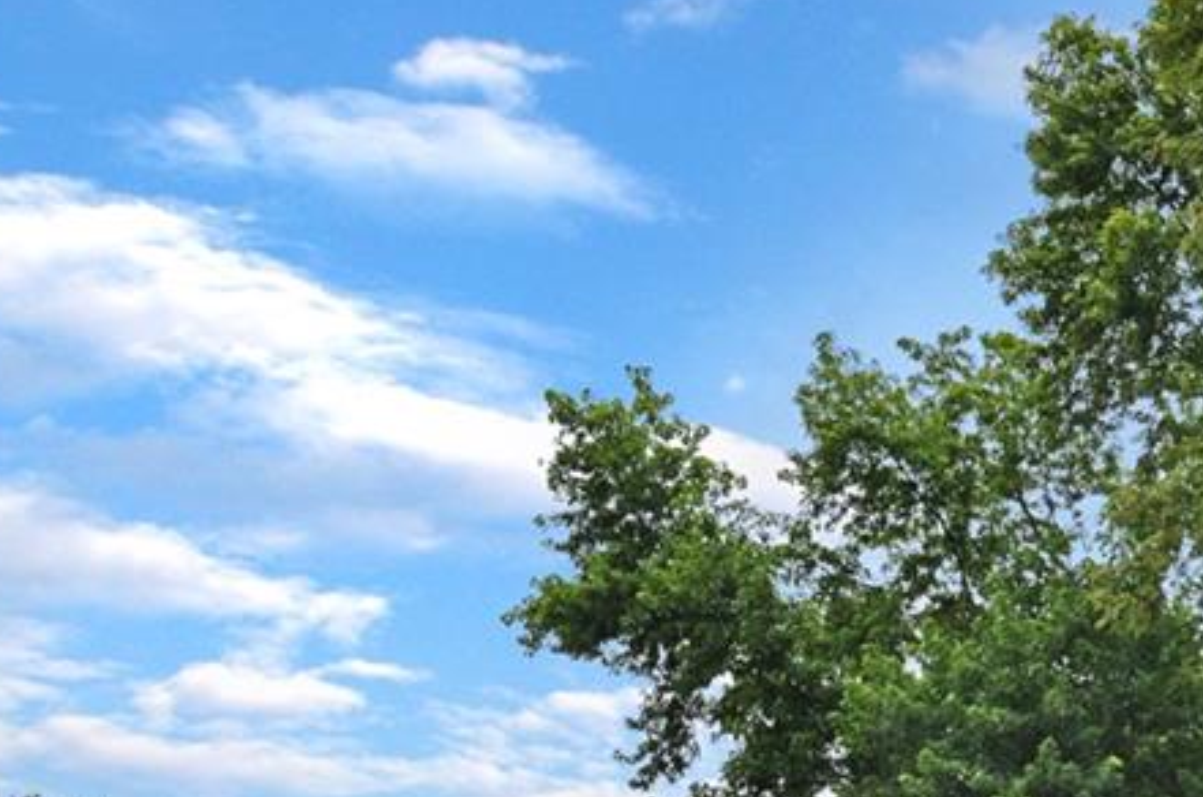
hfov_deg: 26.3
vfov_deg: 17.9
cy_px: 869
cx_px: 1181
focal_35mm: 73
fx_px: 2440
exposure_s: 1/200
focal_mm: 21
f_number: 7.1
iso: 200
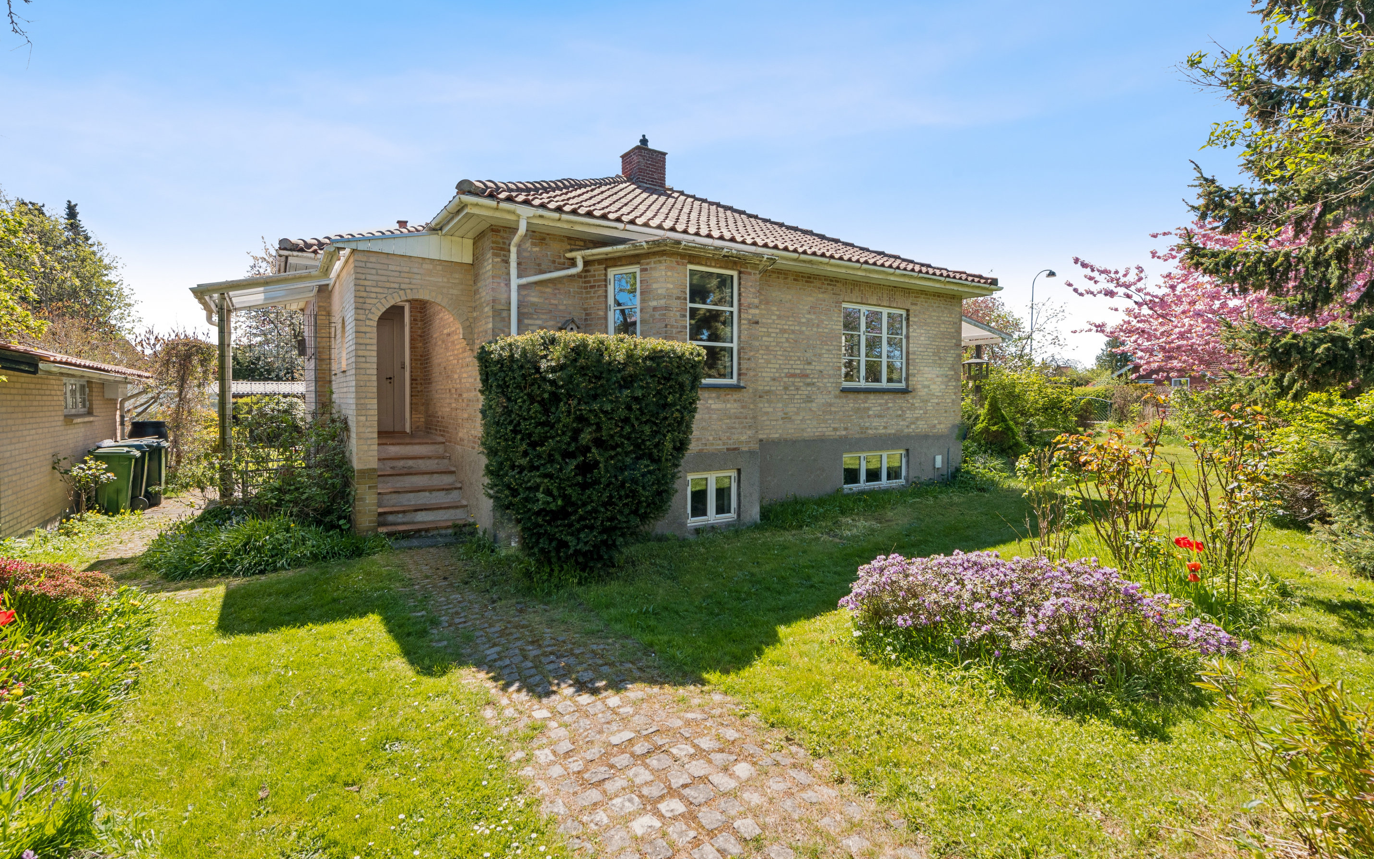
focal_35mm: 16
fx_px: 599
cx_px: 662
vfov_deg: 71.3
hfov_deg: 97.8
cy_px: 437
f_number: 13
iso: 400
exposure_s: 1/125
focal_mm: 15
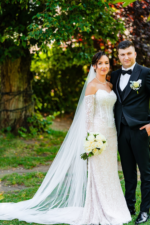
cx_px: 79
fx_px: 394
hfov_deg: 21.6
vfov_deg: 31.8
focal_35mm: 63
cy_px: 91
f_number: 1.4
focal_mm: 50
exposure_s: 1/800
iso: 125
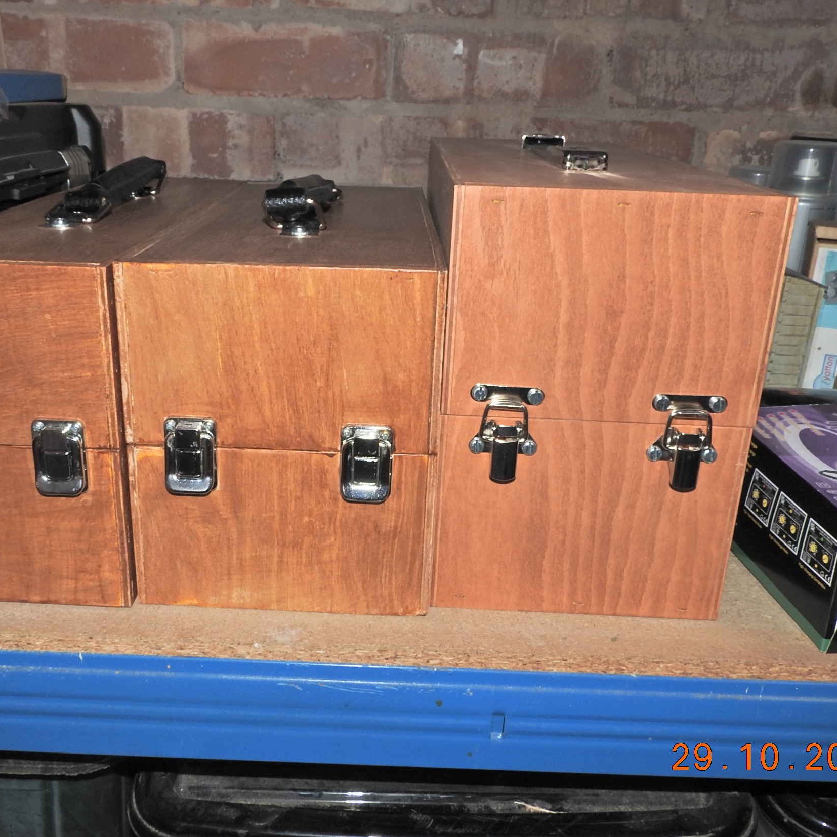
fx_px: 930
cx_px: 366
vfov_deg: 48.5
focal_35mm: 34
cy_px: 416
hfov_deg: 48.3
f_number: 6.3
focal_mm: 5
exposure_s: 1/60
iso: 100
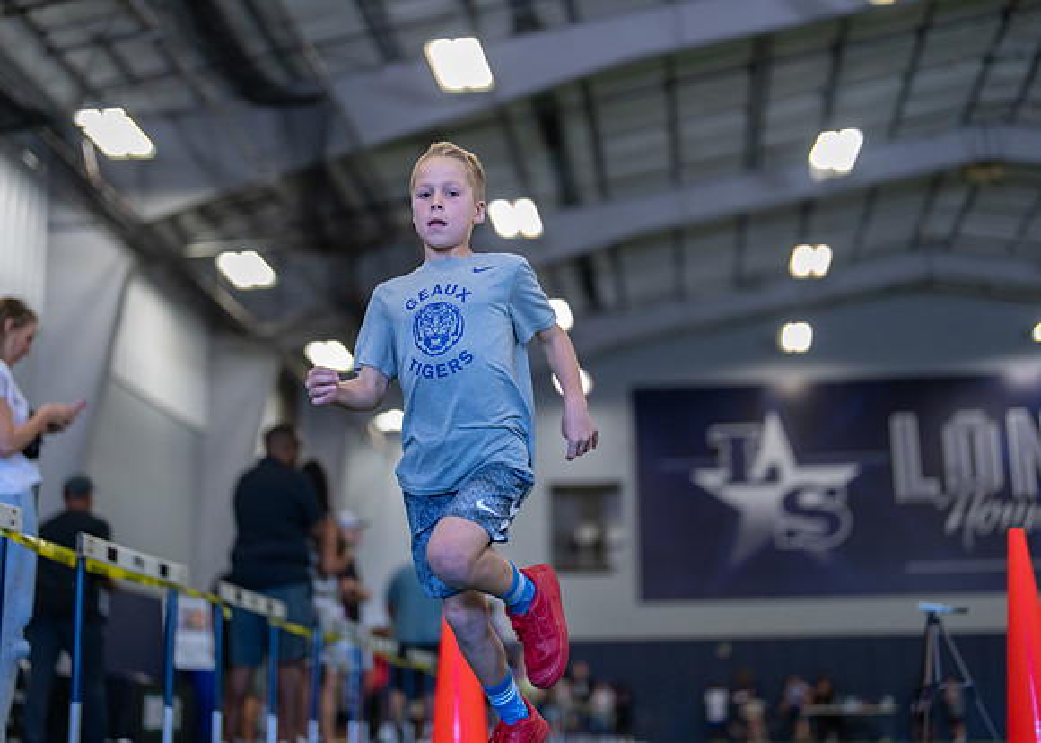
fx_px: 1576
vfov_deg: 26.5
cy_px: 372
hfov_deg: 36.6
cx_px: 520
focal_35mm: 53
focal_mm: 50
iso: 1250
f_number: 1.2
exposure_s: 1/1000
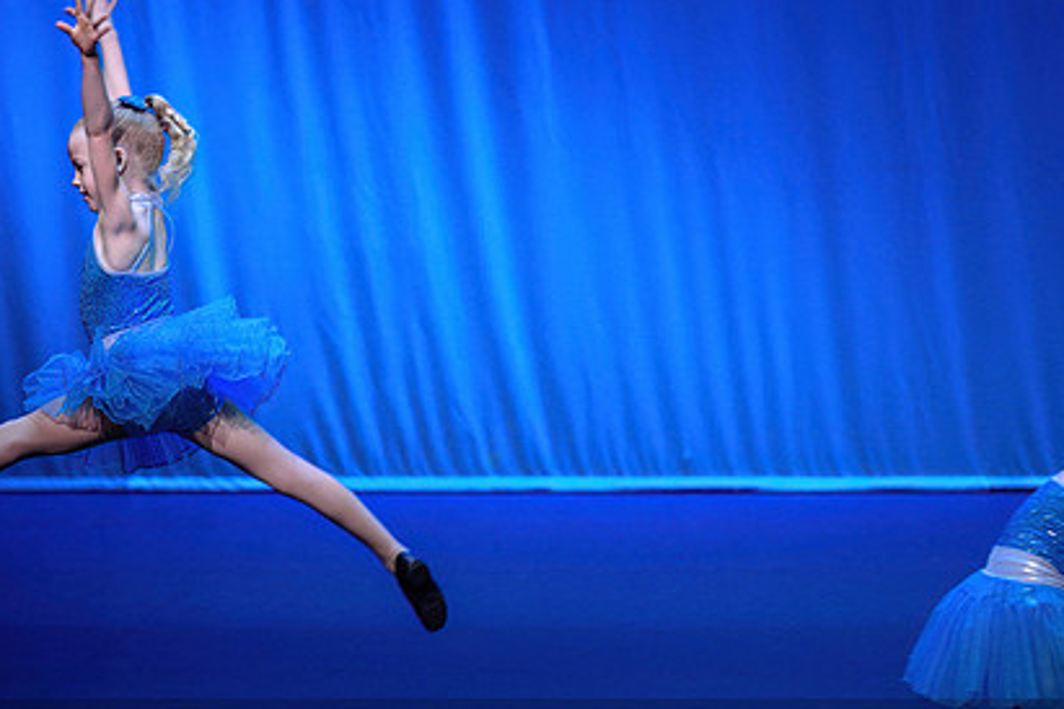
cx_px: 371
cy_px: 472
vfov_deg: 5.2
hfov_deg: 7.8
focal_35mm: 265
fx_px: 7832
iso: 1600
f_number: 2.8
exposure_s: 1/400
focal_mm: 165
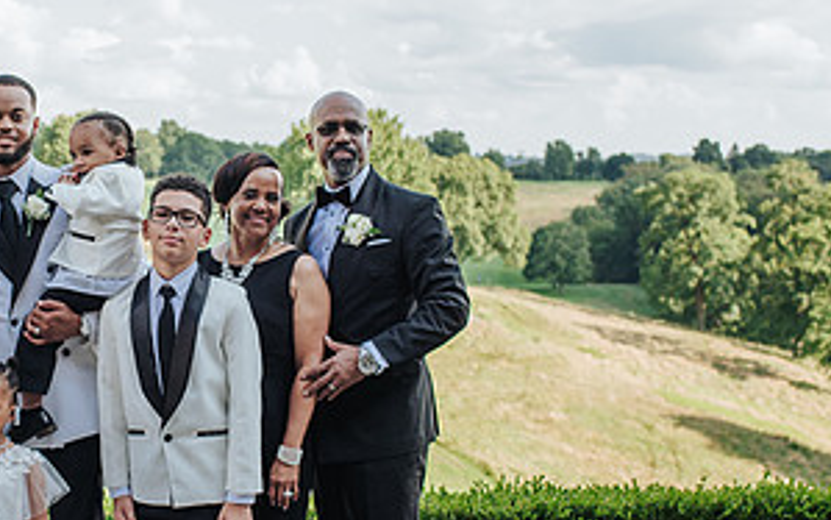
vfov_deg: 15.7
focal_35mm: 83
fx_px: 1880
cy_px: 317
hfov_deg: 24.4
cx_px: 124
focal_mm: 35
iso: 100
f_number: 3.5
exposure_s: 1/320
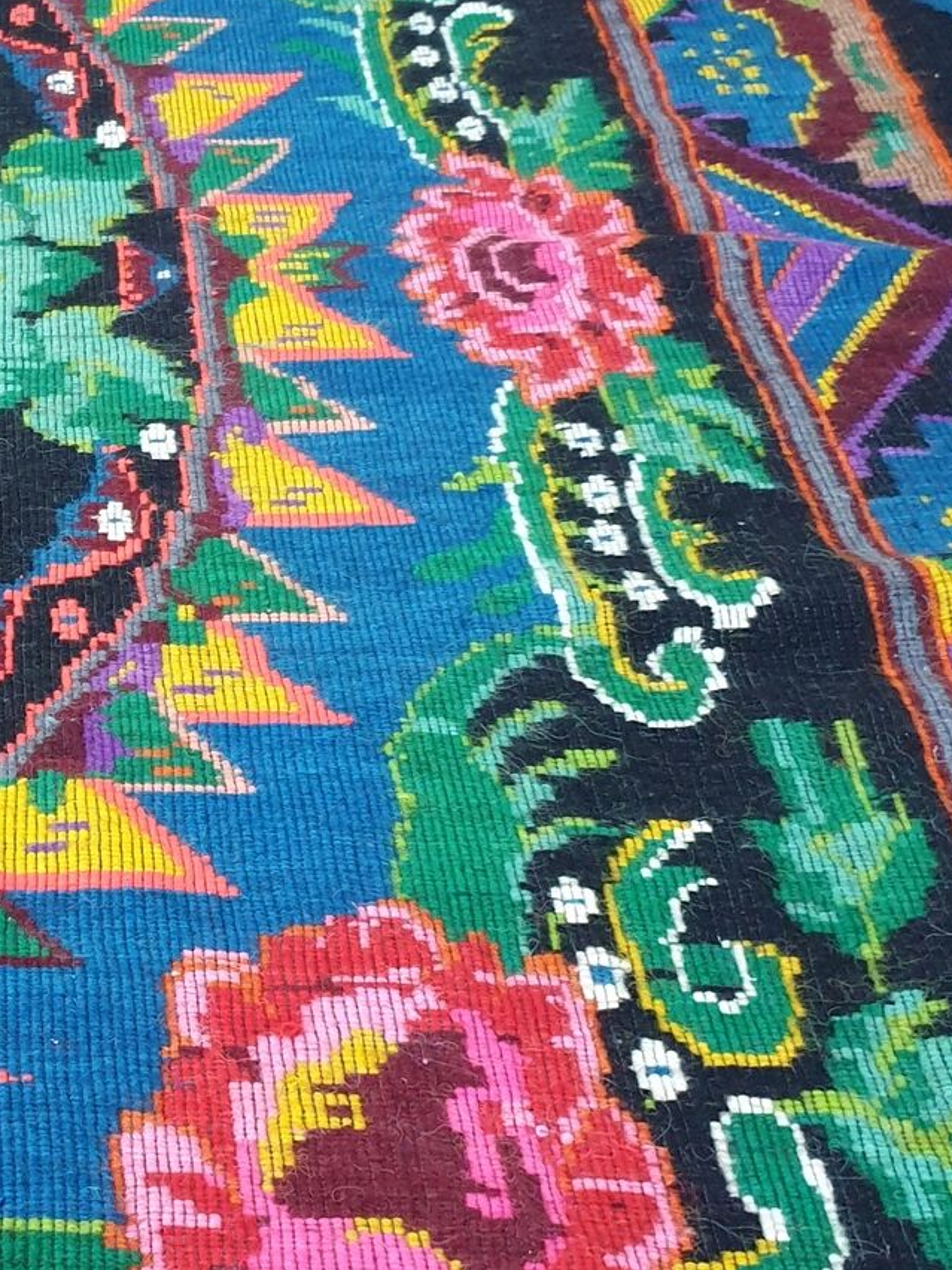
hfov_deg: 22.7
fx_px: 2237
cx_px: -80
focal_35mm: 61
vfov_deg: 31.5
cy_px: 449
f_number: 1.5
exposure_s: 1/35
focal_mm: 4.3
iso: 250
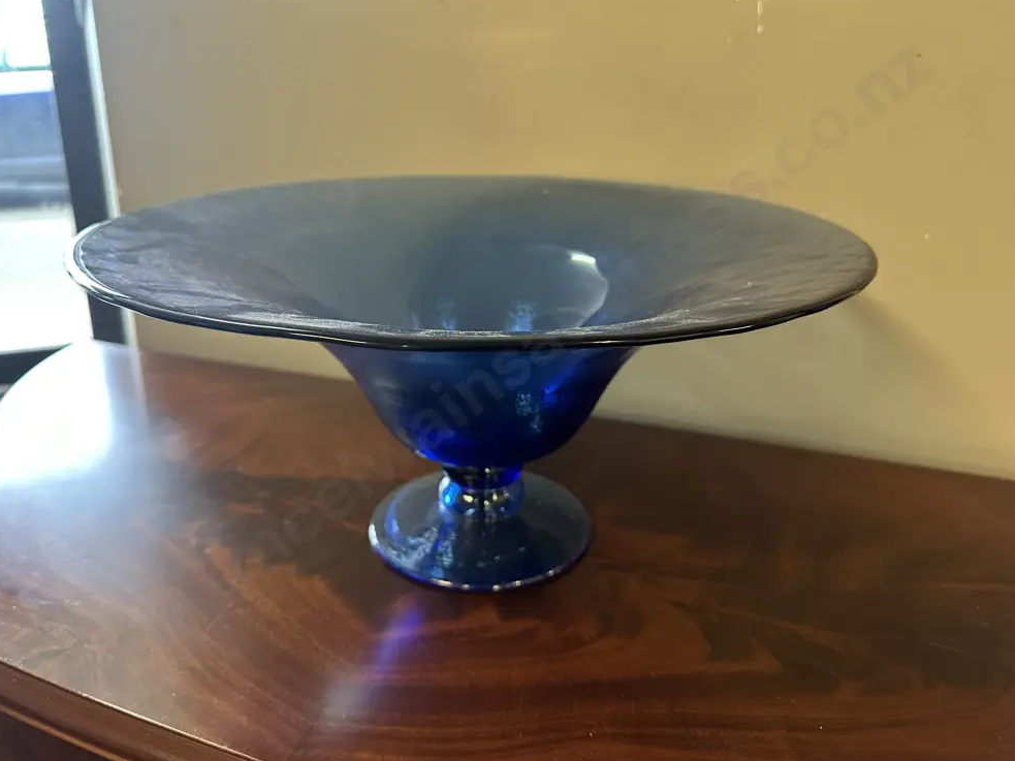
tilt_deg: -19.9
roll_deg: -2.2
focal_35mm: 25
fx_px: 733
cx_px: 500
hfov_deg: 69.4
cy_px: 375
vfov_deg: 54.9
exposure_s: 1/50
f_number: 1.78
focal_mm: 6.86
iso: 400
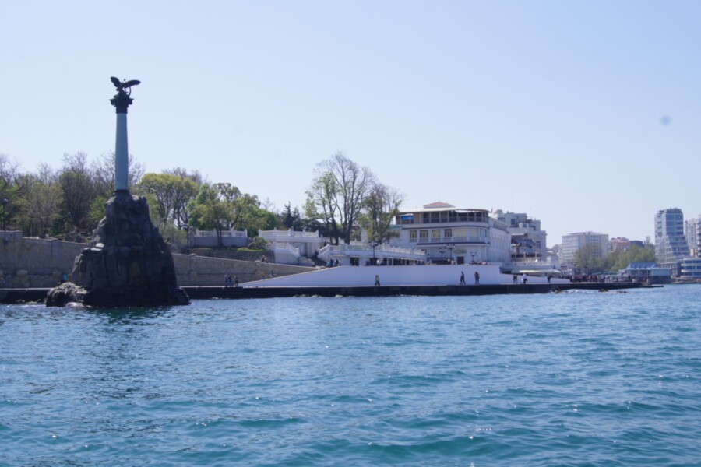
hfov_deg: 43.6
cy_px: 234
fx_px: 876
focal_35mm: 45
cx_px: 350
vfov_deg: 29.9
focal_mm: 30
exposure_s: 1/200
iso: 100
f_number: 13
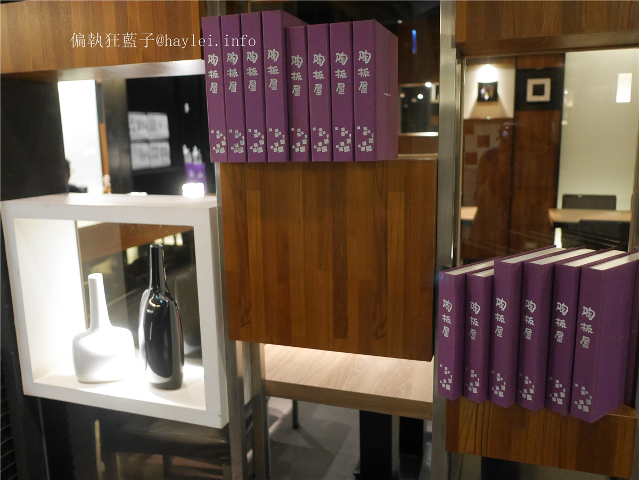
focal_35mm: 30
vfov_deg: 46.8
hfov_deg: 59.9
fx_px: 554
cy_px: 240
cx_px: 320
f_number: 1.7
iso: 2500
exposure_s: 1/60
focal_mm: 15
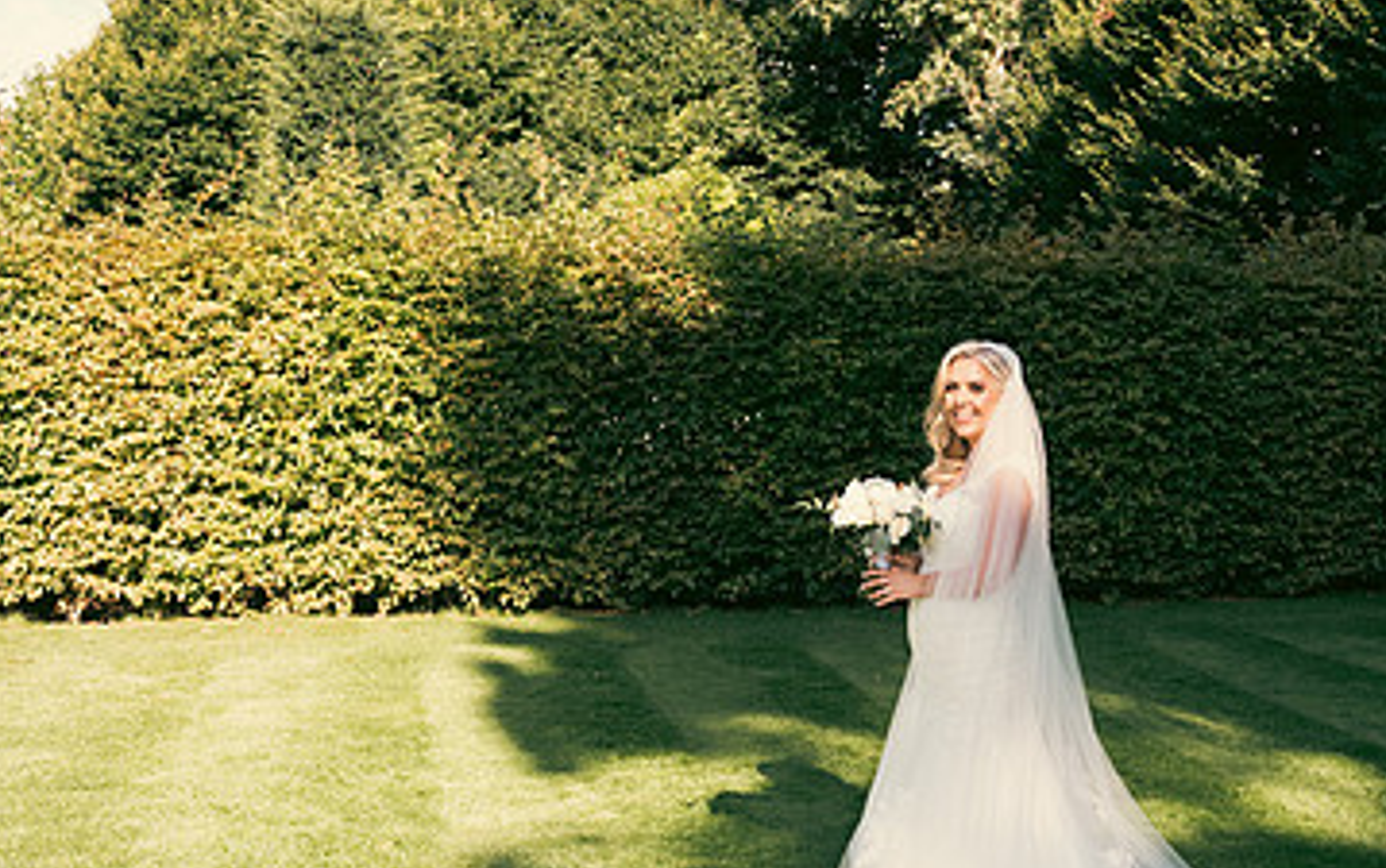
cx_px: 973
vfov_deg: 25.4
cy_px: 515
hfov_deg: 38.9
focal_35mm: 51
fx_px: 1928
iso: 250
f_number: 3.5
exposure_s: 1/800
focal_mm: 31
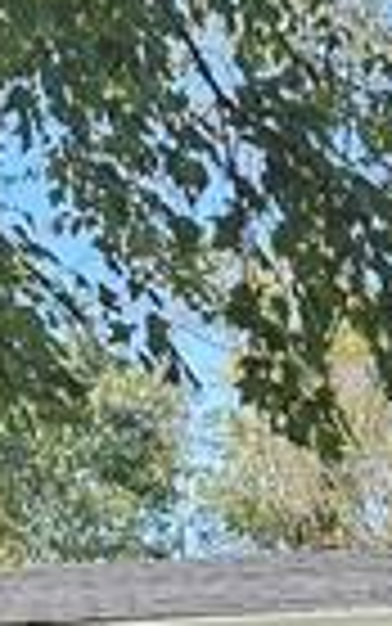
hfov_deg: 7.3
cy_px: 1284
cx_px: 27
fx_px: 3057
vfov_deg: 10.6
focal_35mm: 179
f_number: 1.8
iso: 25
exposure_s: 1/479
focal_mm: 5.4
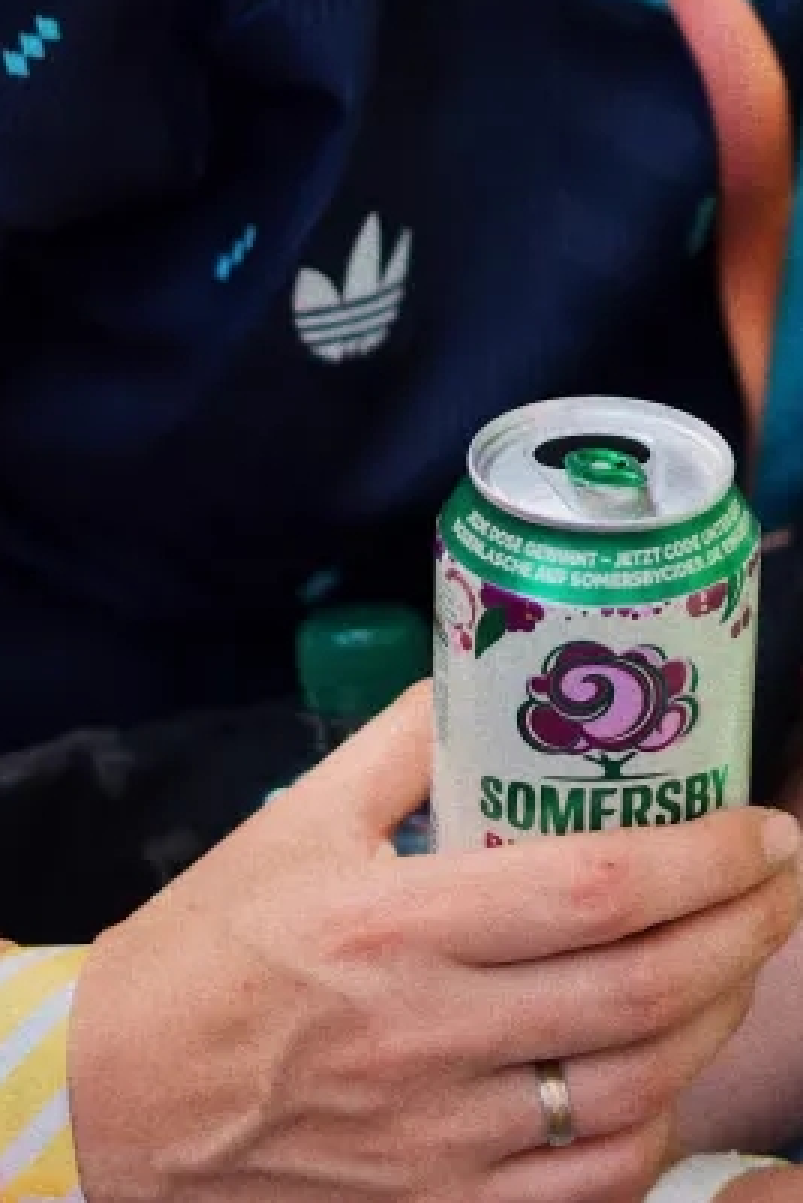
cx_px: 1167
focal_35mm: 169
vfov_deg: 12.1
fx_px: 5649
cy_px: 153
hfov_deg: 8.0
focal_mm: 27
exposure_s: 1/550
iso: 125
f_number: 1.2
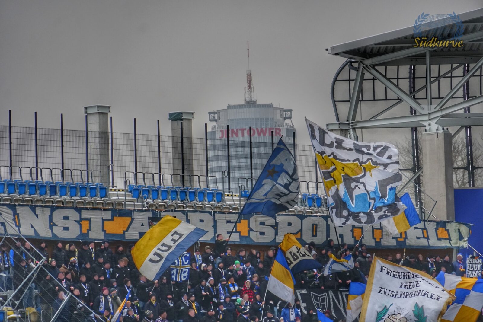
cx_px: 242
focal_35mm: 300
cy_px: 161
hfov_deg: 6.9
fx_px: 4025
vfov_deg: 4.6
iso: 1250
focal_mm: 200
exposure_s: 1/640
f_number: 6.3
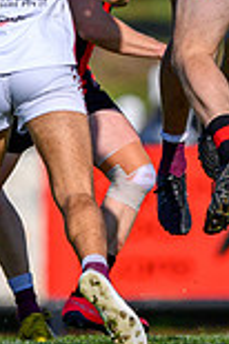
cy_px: -180
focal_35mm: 2975
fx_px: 28448
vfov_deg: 0.7
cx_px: 120
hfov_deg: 0.5
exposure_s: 1/2500
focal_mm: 500
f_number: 4
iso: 160
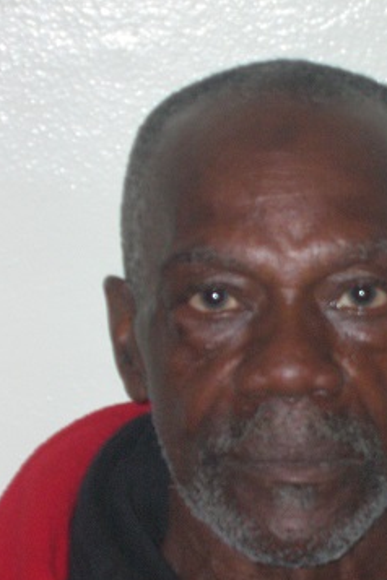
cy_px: 463
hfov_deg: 8.1
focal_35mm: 170
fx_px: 2741
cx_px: 343
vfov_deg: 12.0
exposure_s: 1/60.1
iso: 144
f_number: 4.9
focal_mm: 17.1
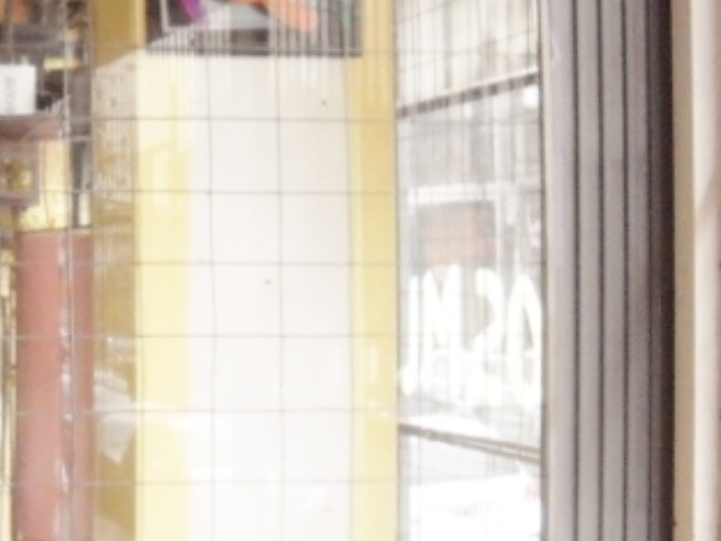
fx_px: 2187
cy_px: 328
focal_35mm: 105
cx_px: -159
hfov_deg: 17.8
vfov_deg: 14.1
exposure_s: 1/57
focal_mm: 6.72
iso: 400
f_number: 3.1
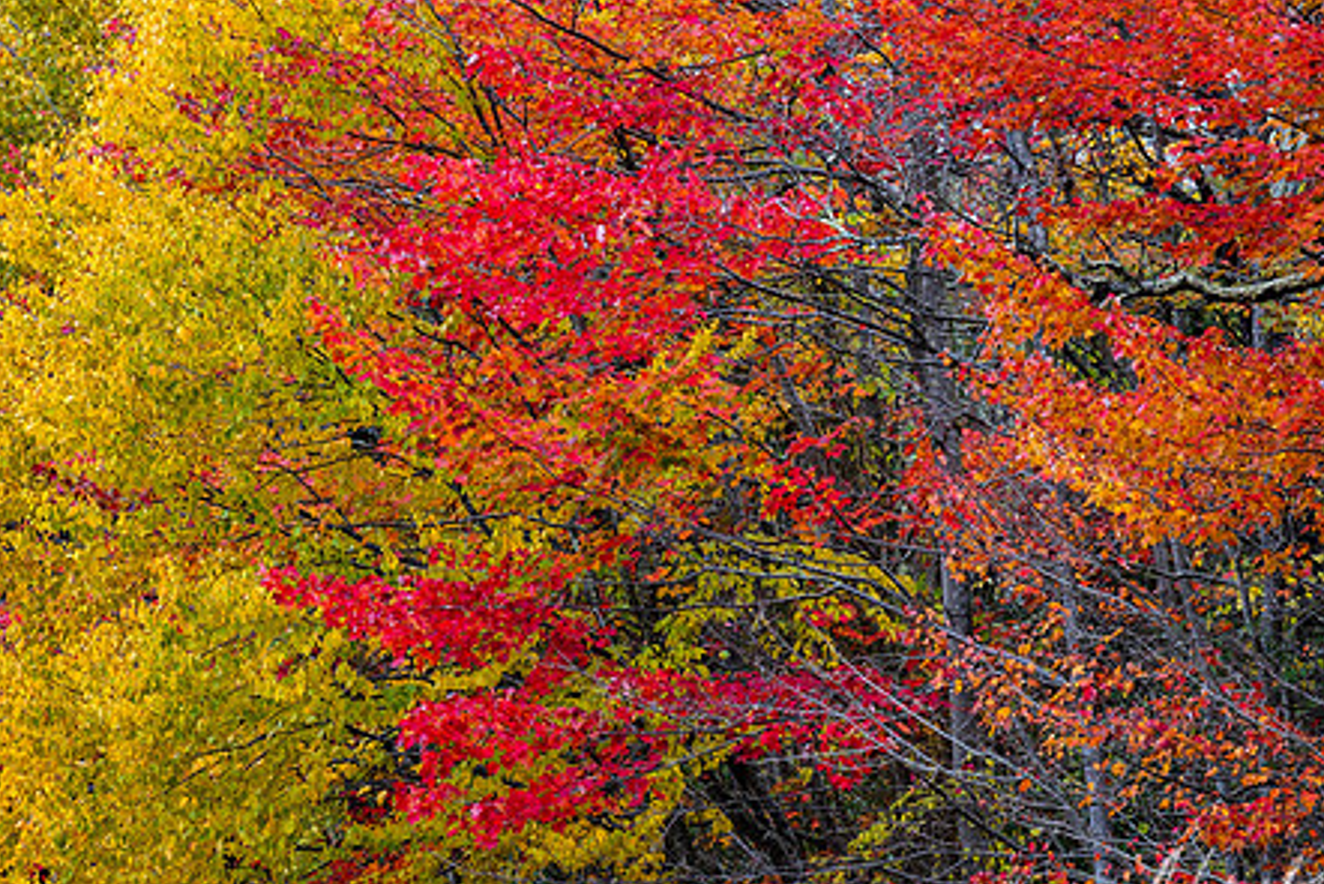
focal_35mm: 266
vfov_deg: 5.2
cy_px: 376
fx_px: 9786
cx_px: 503
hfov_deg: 7.7
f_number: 8
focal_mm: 135
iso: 200
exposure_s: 1/125
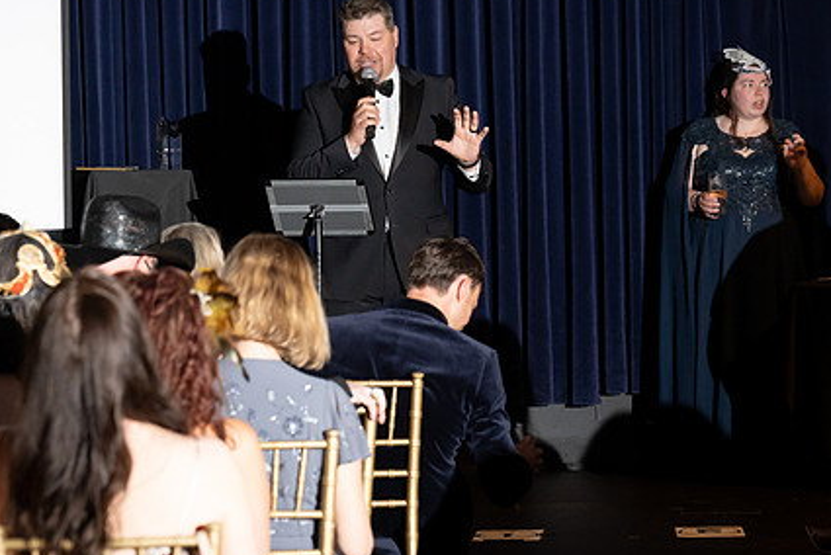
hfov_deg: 13.7
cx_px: 372
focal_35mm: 150
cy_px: 239
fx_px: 3465
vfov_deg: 9.2
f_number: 5
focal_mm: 110
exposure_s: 1/200
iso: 2500
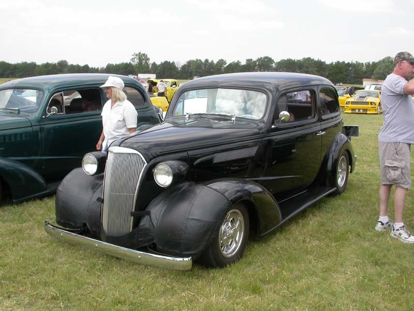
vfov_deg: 37.7
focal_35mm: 38
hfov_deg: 49.0
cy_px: 156
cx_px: 207
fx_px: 454
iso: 100
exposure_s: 1/243
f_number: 6
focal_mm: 7.85
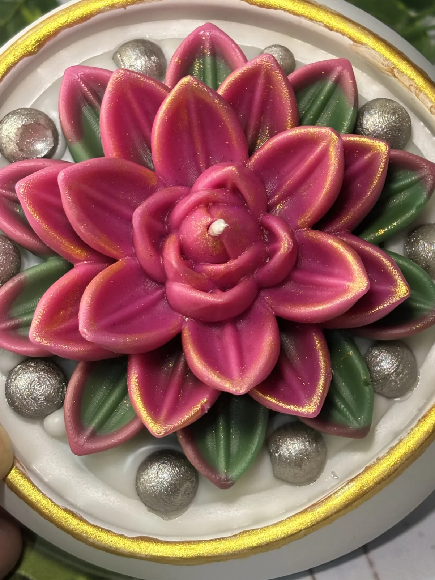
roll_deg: +3.1
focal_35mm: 83
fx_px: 1391
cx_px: 334
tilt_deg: -40.9
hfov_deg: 17.7
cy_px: 214
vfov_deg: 23.5
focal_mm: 5.96
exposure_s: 1/60
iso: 64
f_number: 1.6
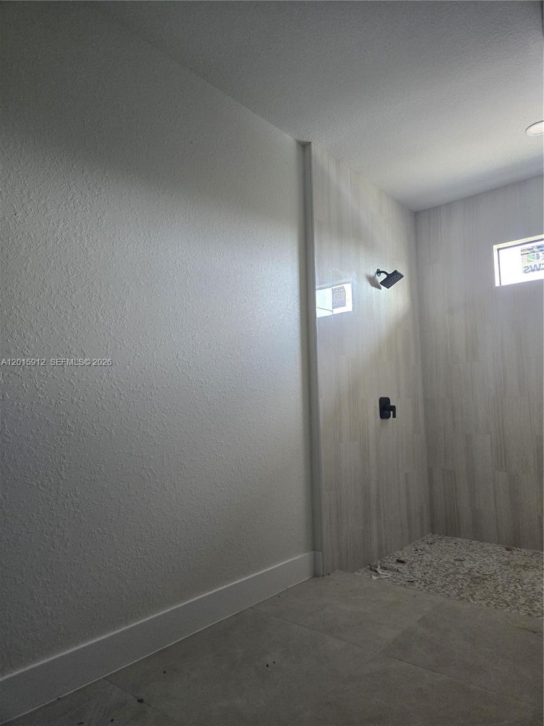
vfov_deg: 73.9
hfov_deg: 58.9
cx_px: 272
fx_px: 482
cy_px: 363
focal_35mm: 23
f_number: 1.8
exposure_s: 1/120
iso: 400
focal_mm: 5.4
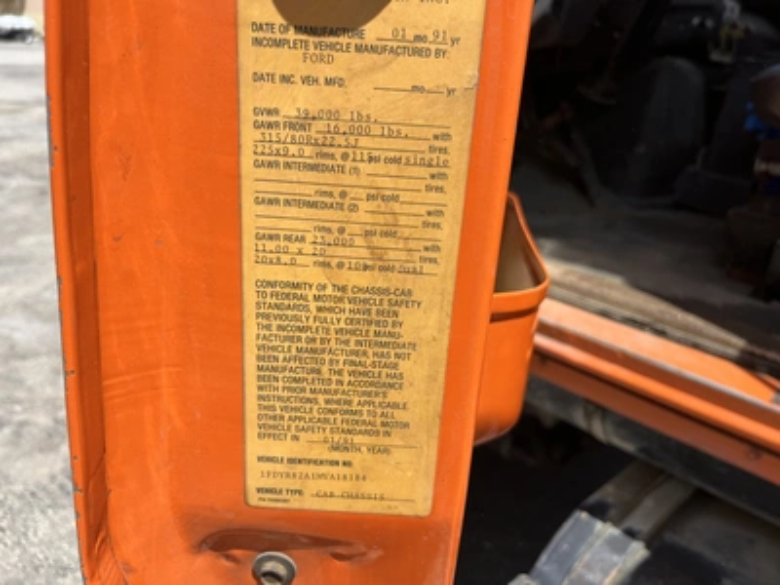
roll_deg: -4.5
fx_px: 586
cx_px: 390
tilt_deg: -24.0
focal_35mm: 26
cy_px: 292
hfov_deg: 67.3
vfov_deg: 53.1
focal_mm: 5.1
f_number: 1.6
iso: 50
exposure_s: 1/2309
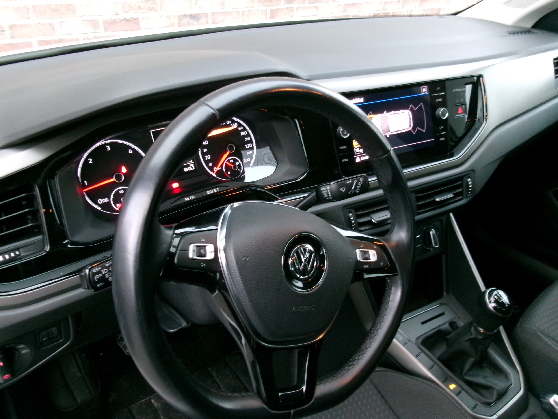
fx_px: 451
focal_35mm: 28
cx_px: 279
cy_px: 210
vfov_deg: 49.7
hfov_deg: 63.4
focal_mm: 5.1
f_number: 3.9
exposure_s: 1/14
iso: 800
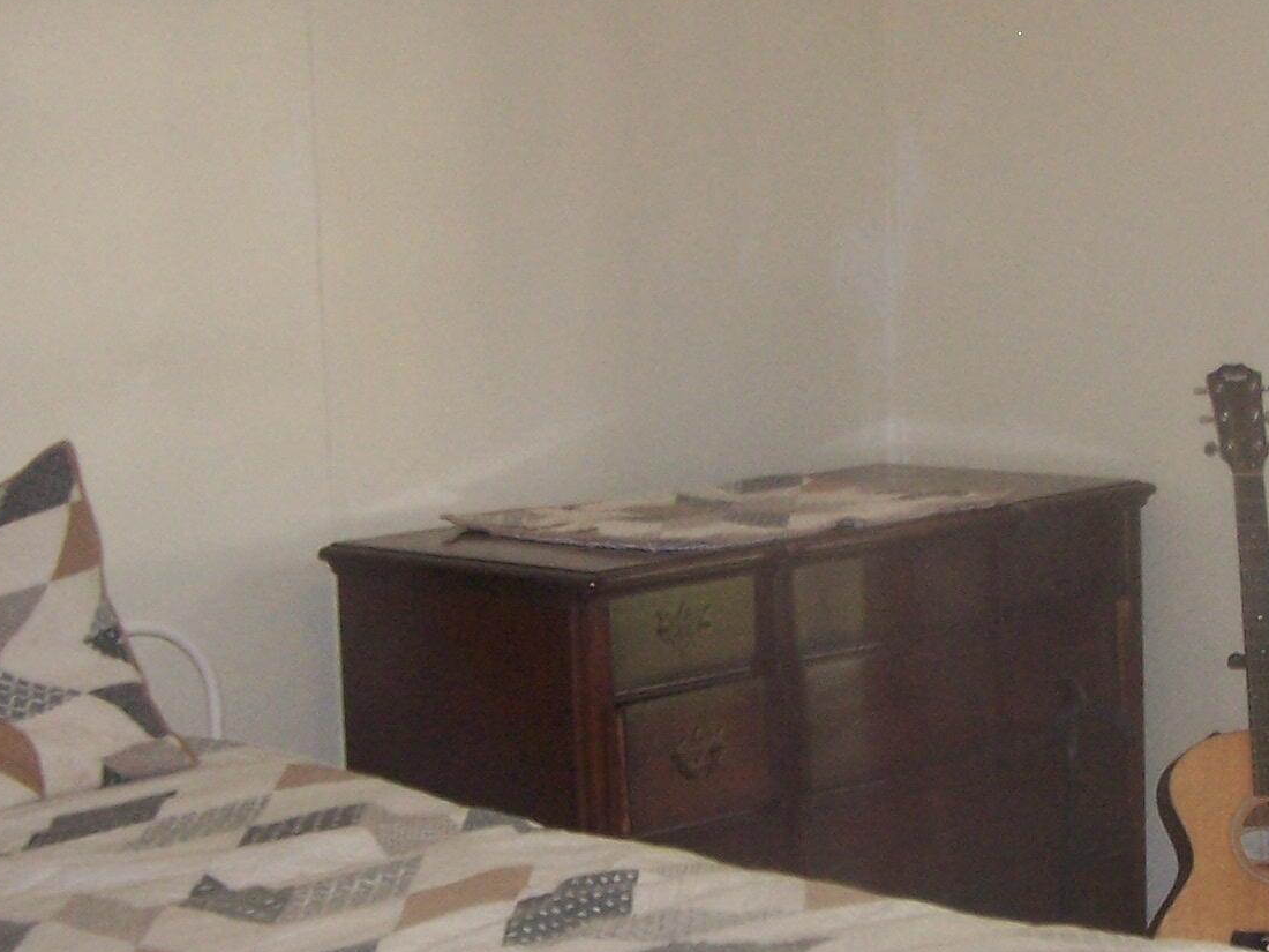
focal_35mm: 89
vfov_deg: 16.6
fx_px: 3263
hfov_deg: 21.8
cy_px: 610
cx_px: 937
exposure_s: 1/60
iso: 140
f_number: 2.8
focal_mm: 6.3
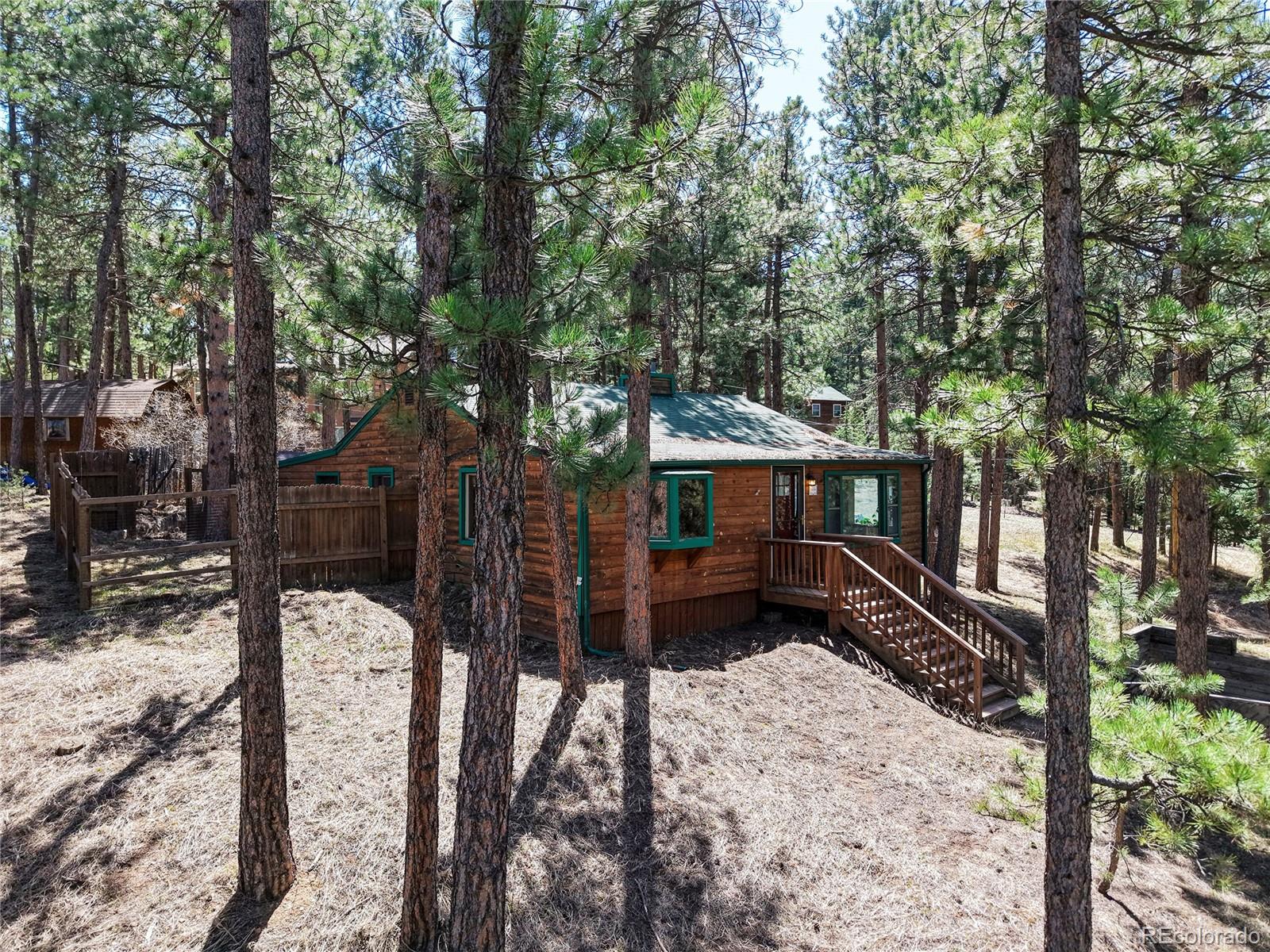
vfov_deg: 56.8
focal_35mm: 24
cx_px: 635
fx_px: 881
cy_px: 476
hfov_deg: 71.6
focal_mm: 8.67
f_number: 1.8
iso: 250
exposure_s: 1/1250
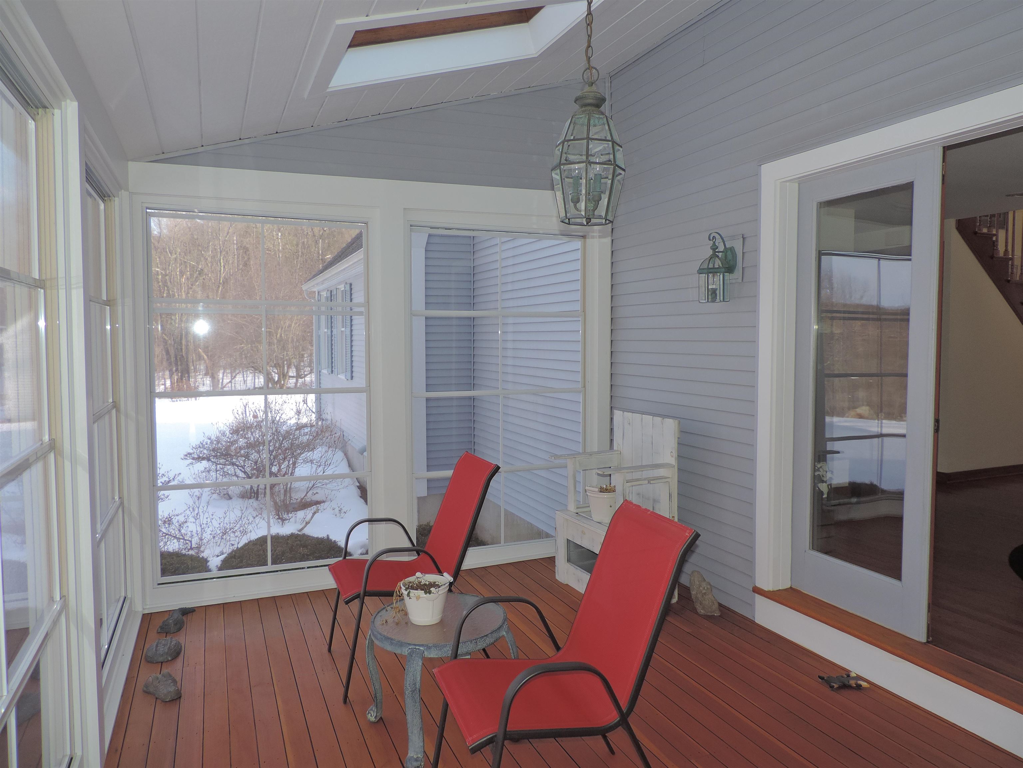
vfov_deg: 56.8
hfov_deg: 71.6
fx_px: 709
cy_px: 384
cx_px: 512
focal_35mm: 24
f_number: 3
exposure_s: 1/200
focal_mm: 4.3
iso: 80
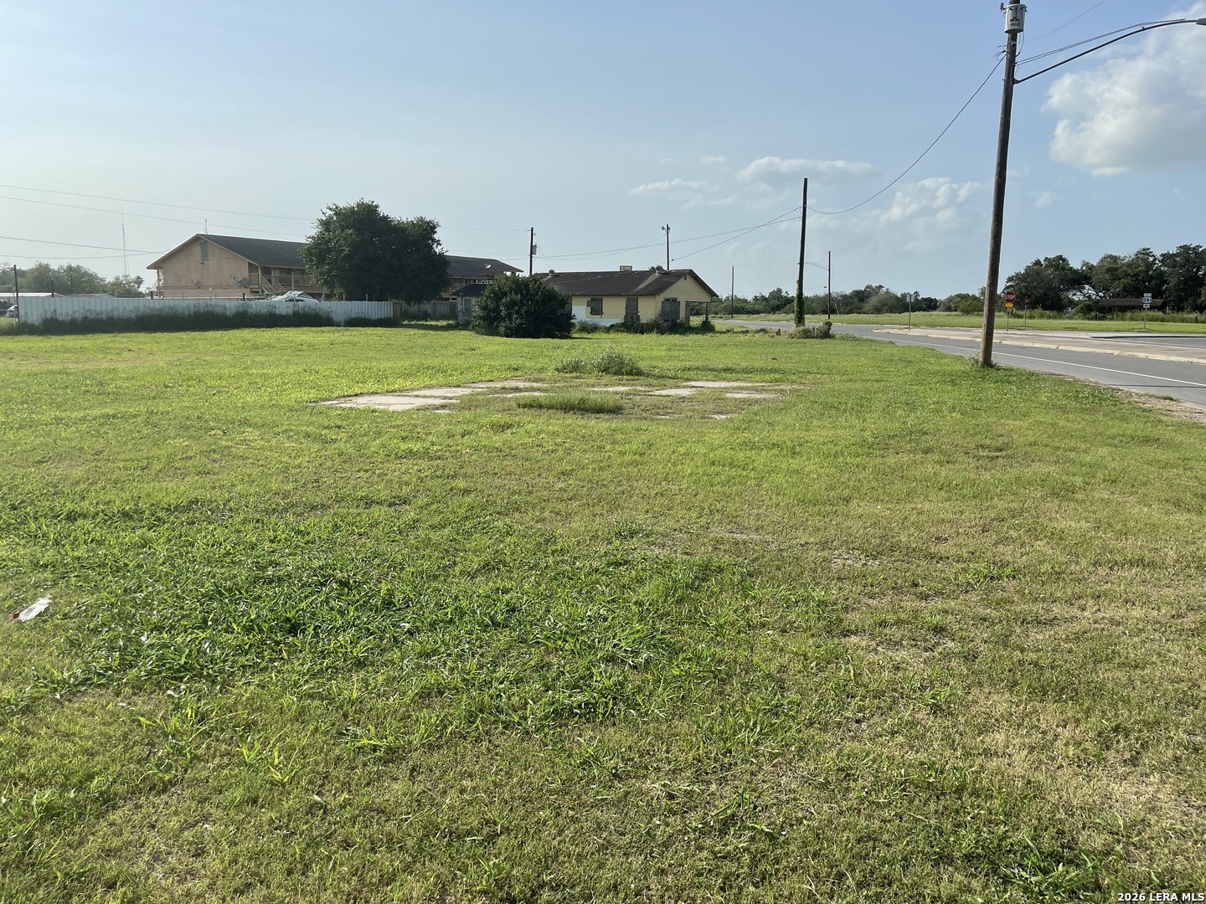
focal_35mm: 25
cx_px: 603
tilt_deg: -7.9
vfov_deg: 54.9
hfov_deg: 69.4
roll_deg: -0.5
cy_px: 452
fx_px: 871
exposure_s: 1/4717
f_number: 1.6
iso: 32
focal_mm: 5.1
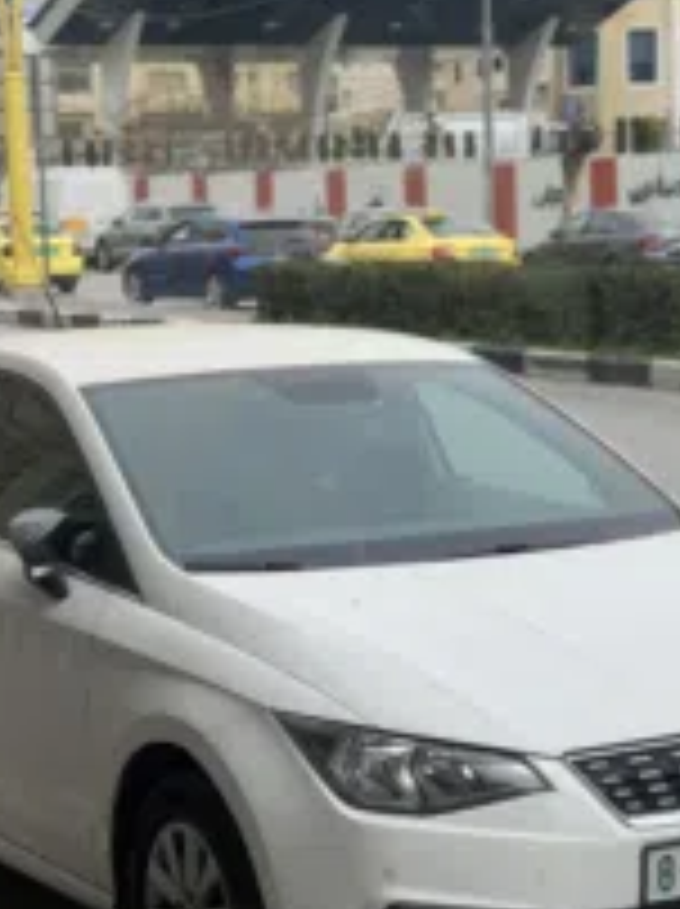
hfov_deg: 14.3
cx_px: 374
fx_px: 2704
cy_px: 544
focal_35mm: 103
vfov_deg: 19.1
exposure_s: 1/872
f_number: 2.4
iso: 16
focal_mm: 6
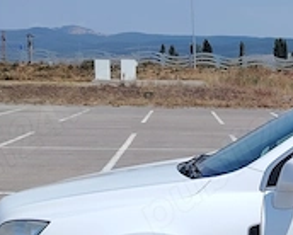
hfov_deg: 16.7
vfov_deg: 14.0
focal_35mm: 109
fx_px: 946
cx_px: 370
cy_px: 204
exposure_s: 1/1320
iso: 100
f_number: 1.75
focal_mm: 5.25
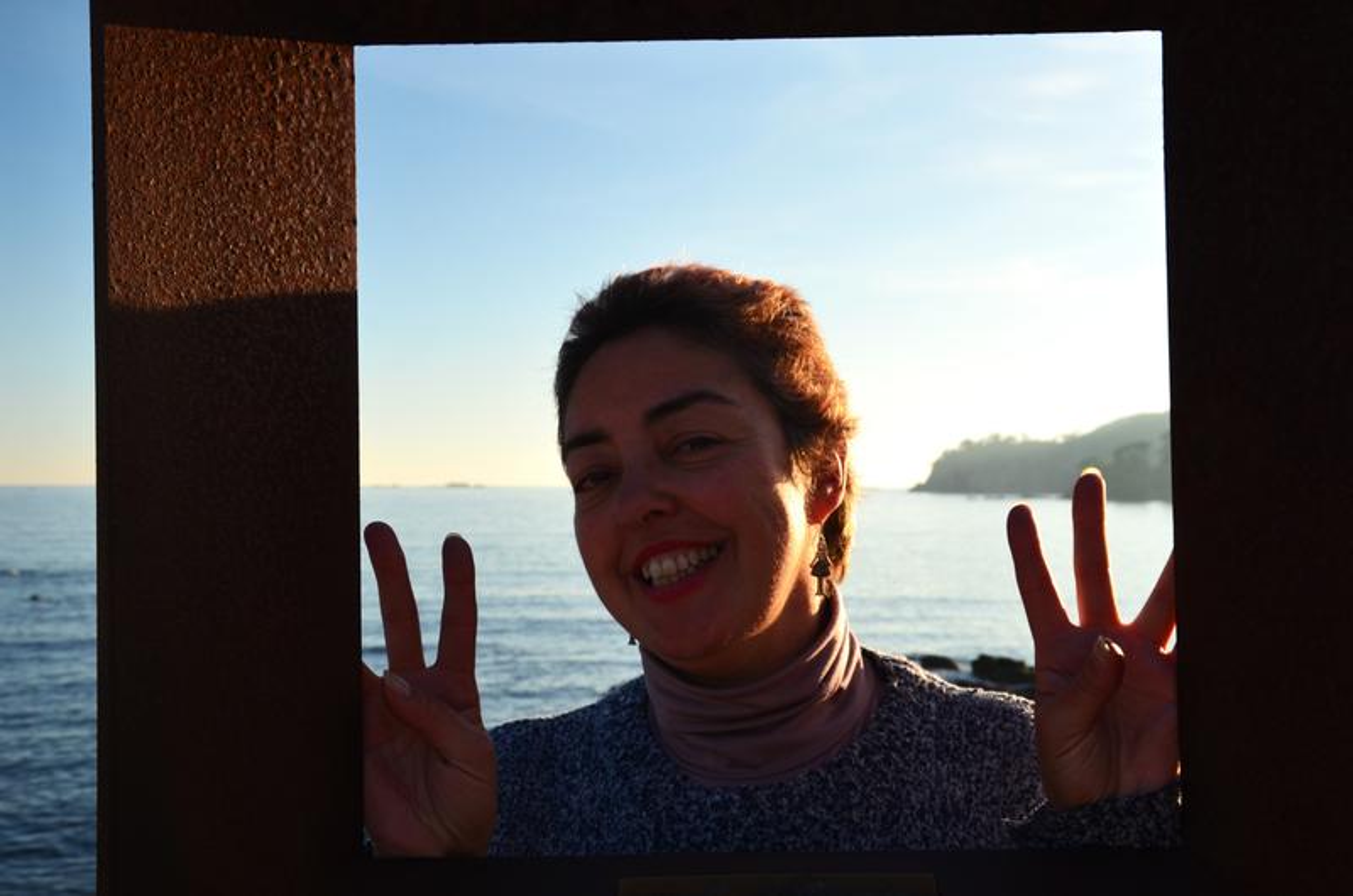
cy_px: 448
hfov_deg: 46.5
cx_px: 676
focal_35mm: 42
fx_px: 1575
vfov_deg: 31.8
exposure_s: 1/200
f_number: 10
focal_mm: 28
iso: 320
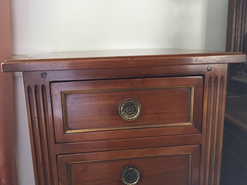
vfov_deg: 46.8
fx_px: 214
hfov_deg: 60.0
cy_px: 91
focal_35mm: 30
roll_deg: +0.6
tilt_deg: -12.1
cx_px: 125
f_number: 2.2
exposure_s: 1/30
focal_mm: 4.15
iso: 125
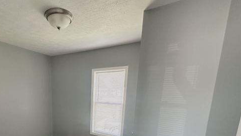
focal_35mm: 21
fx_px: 134
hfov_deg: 80.9
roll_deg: -1.4
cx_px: 79
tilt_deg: -10.4
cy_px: 116
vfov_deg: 49.3
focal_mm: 2.22
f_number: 2.2
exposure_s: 1/99
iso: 250
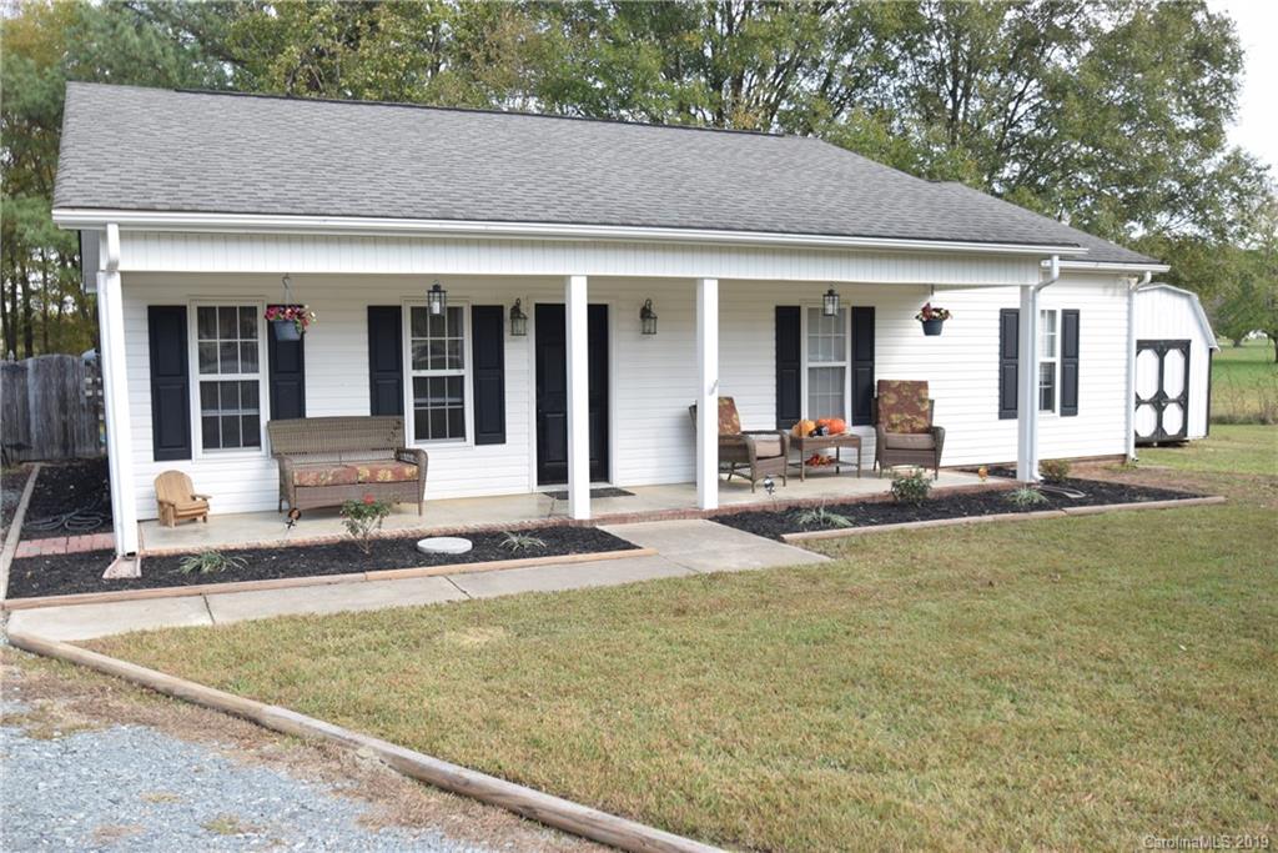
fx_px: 1065
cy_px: 426
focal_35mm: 30
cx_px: 639
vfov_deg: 43.6
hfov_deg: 61.9
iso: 100
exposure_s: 1/125
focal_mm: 20
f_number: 5.6
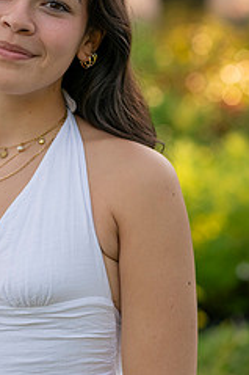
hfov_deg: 8.5
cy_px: 157
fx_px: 1662
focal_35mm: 160
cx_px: 16
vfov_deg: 12.8
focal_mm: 85
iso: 500
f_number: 2.8
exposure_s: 1/2000
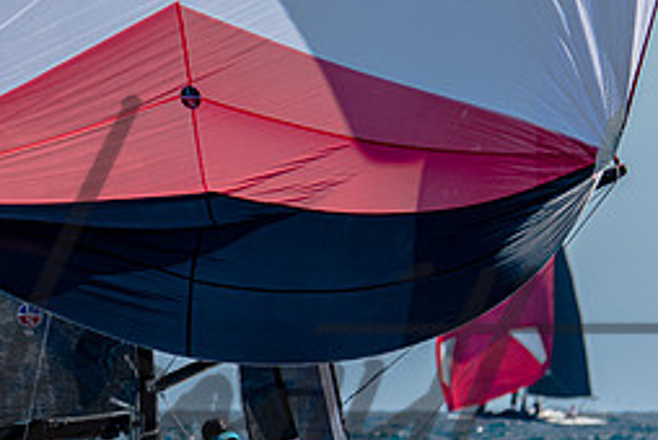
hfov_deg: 2.4
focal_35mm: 857
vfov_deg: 1.6
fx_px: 15682
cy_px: 390
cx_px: 166
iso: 200
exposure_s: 1/2000
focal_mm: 240
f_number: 5.3
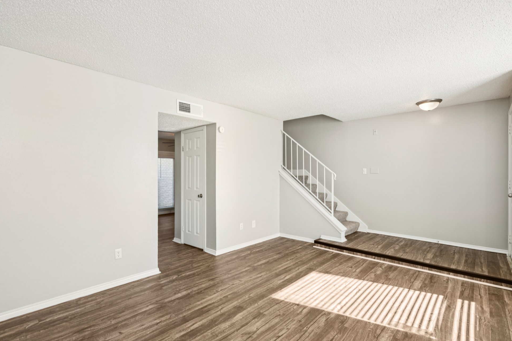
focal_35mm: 17
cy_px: 176
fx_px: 242
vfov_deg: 70.4
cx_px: 253
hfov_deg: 93.3
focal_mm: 16
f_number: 8
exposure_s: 1/30
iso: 125
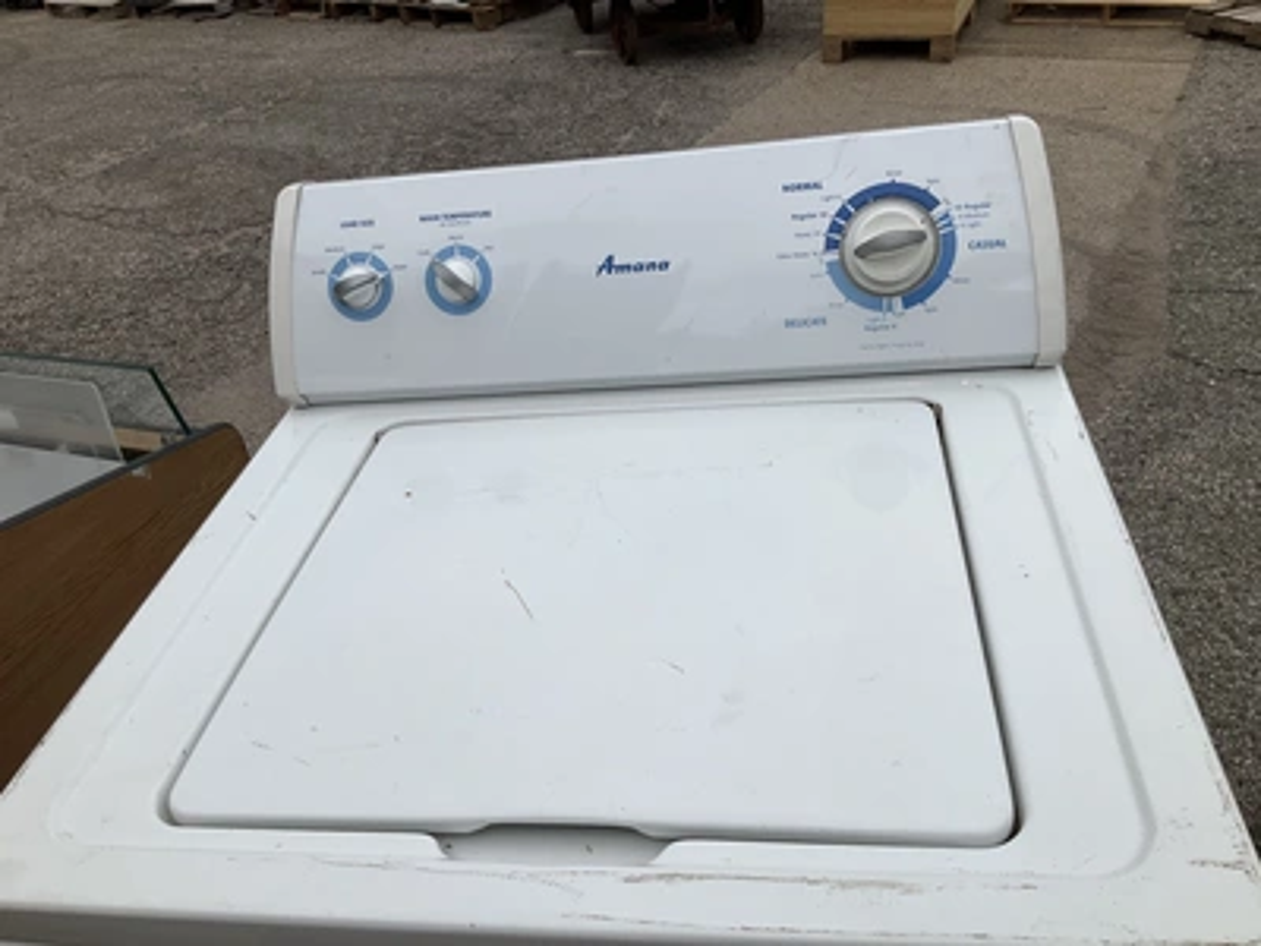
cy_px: 473
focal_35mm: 29
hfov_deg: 61.7
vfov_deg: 48.2
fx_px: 1056
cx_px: 630
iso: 25
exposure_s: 1/4405
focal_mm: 3
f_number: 1.8
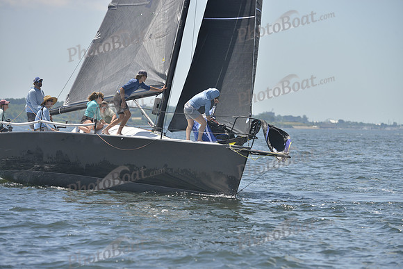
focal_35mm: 240
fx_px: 2687
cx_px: 202
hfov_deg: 8.6
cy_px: 134
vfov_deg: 5.7
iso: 280
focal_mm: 240
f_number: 5.6
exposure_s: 1/1250
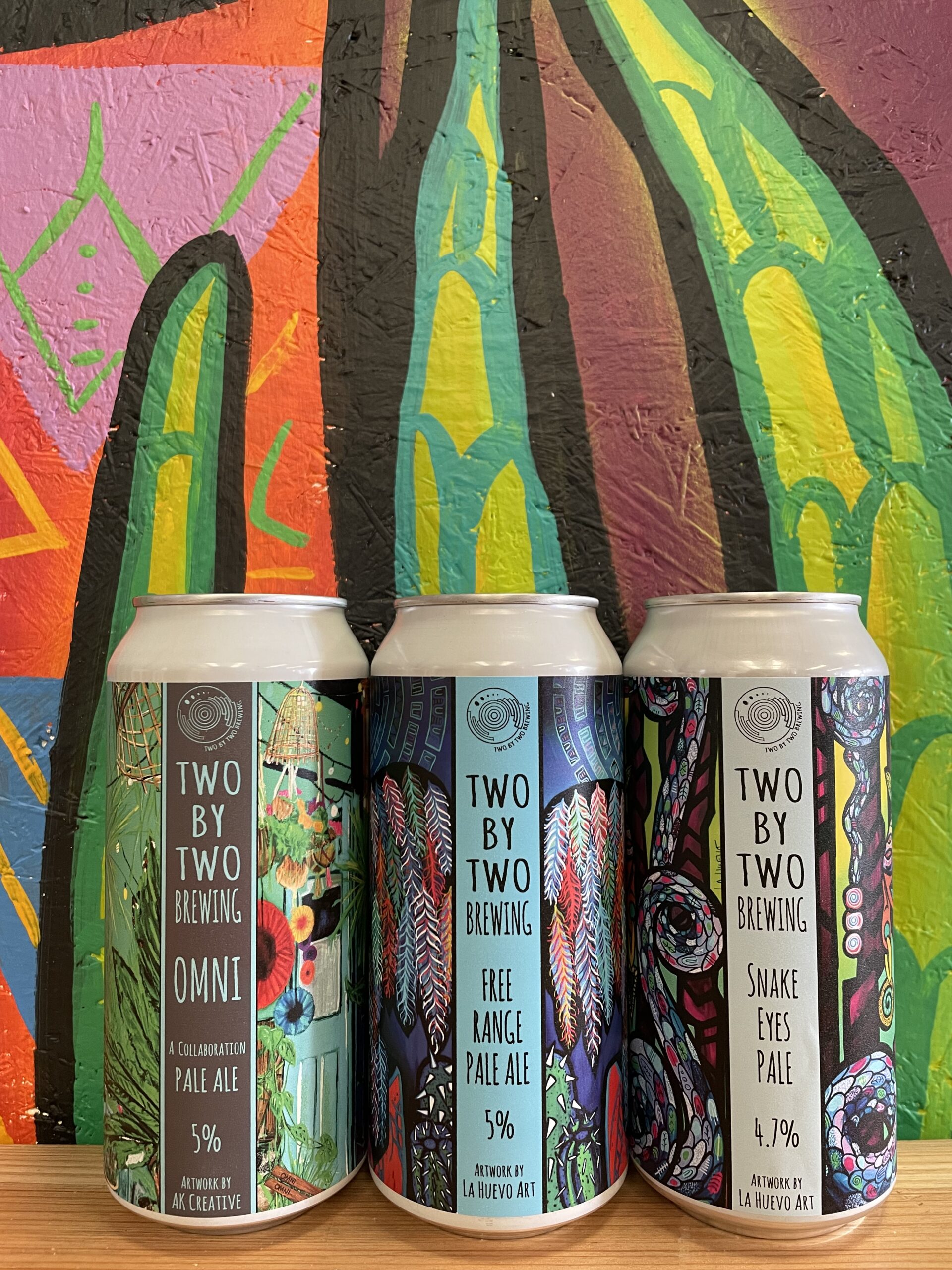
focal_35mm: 26
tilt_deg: +0.7
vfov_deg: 67.3
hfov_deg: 53.1
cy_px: 635
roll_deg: +0.3
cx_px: 476
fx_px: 953
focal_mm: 4.2
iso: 250
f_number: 1.6
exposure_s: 1/60
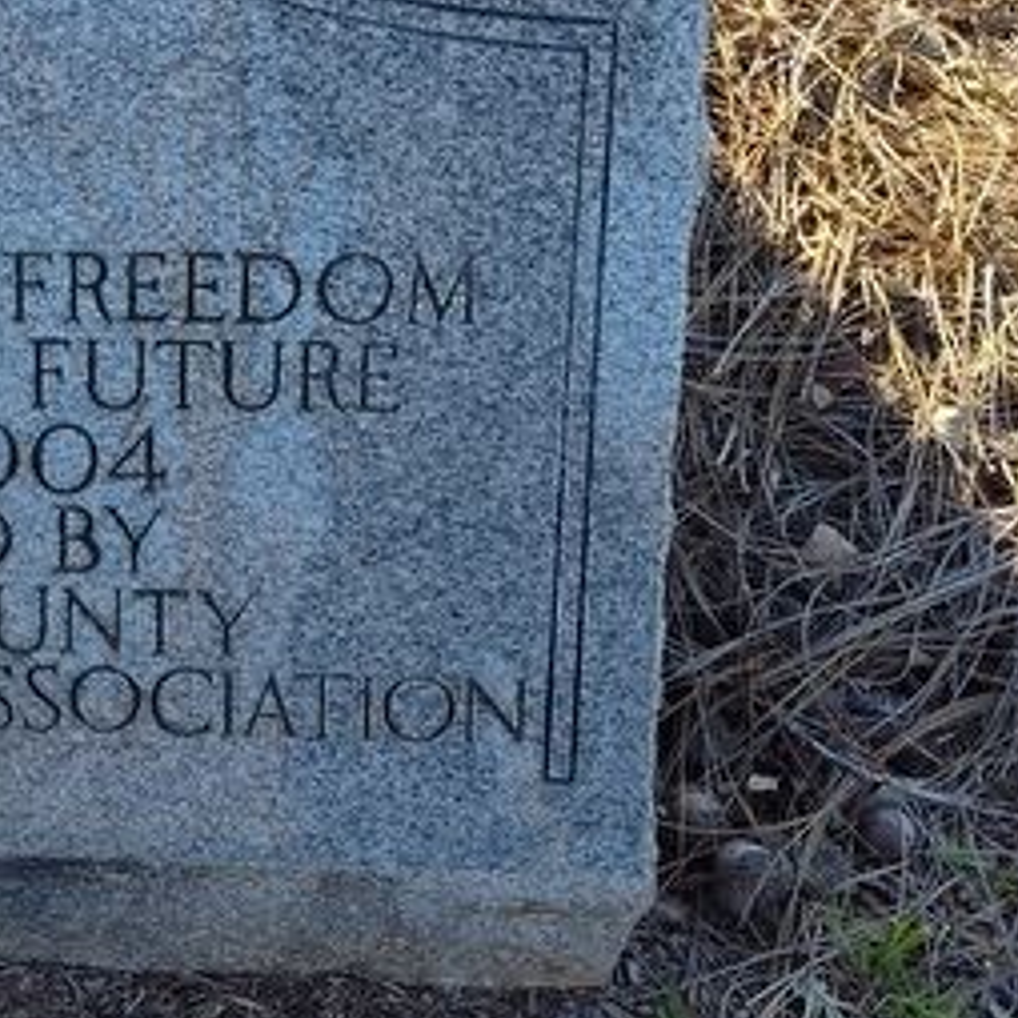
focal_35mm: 64
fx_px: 2129
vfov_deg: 26.6
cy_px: 297
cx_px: -200
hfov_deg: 24.4
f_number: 1.8
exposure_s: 1/835
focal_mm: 5.56
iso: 100
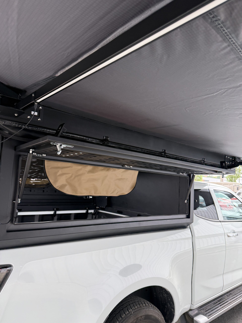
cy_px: 162
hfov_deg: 56.8
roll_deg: -0.3
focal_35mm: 24
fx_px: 224
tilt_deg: +9.4
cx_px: 121
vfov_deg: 71.6
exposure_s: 1/243
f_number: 1.78
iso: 100
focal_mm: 6.76
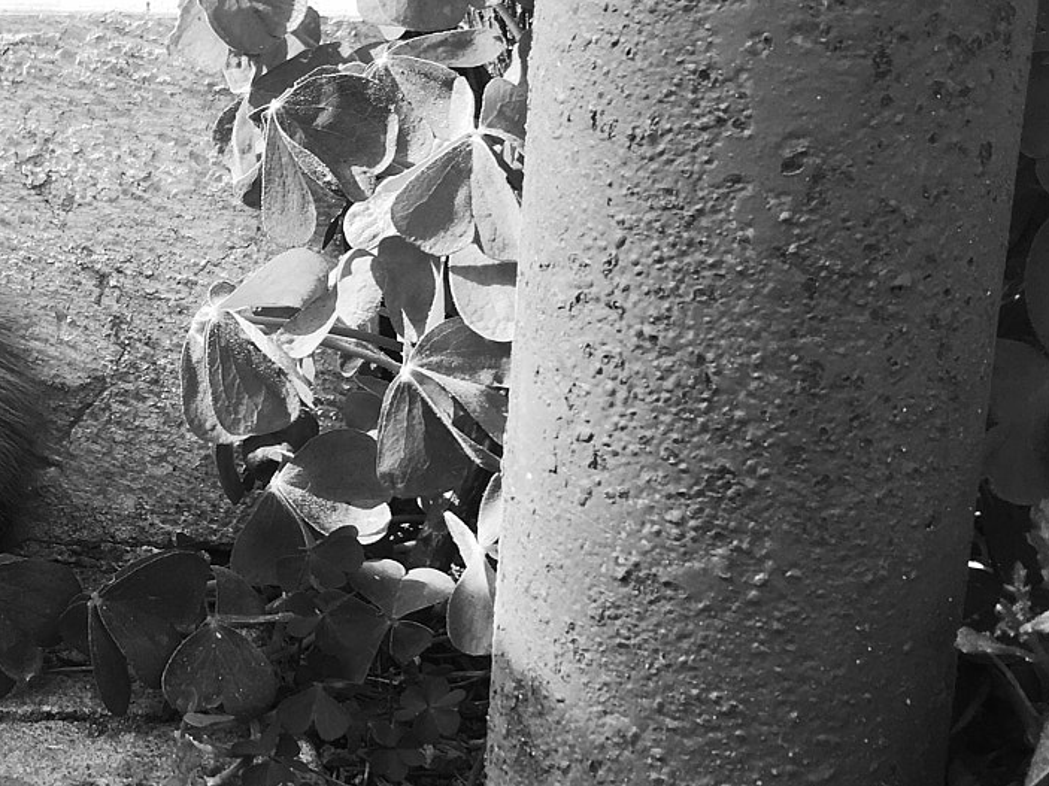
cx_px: 103
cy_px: 319
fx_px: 2000
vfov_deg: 22.2
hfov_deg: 28.3
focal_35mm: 66
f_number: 2.2
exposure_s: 1/334
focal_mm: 4.15
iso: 25
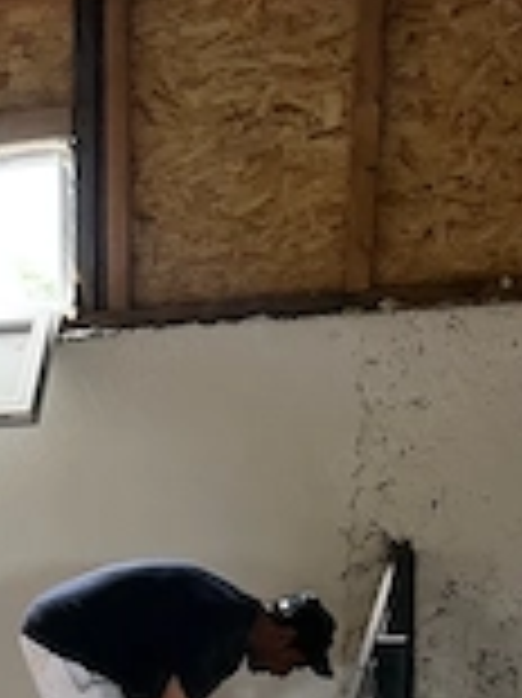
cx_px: -144
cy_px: 788
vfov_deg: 26.5
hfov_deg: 20.2
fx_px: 1349
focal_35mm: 67
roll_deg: +2.9
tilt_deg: -14.4
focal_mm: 5.7
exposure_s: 1/60
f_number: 1.5
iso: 200
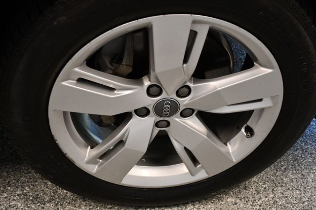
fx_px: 500
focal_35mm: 57
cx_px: 158
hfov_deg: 35.1
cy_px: 105
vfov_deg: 23.8
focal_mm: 38
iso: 1800
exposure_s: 1/125
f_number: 4.2
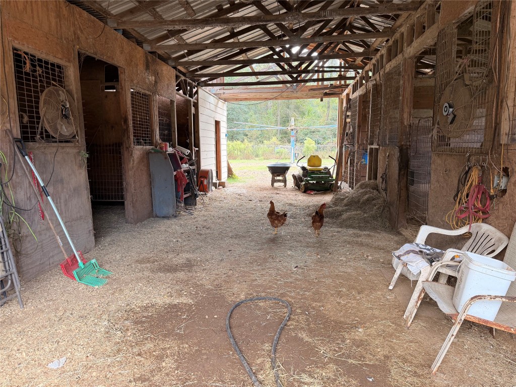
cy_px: 194
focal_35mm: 24
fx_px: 358
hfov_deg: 71.6
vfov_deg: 56.8
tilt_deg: -8.0
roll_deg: +1.4
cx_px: 258
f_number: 1.78
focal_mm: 6.76
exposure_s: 1/171
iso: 125
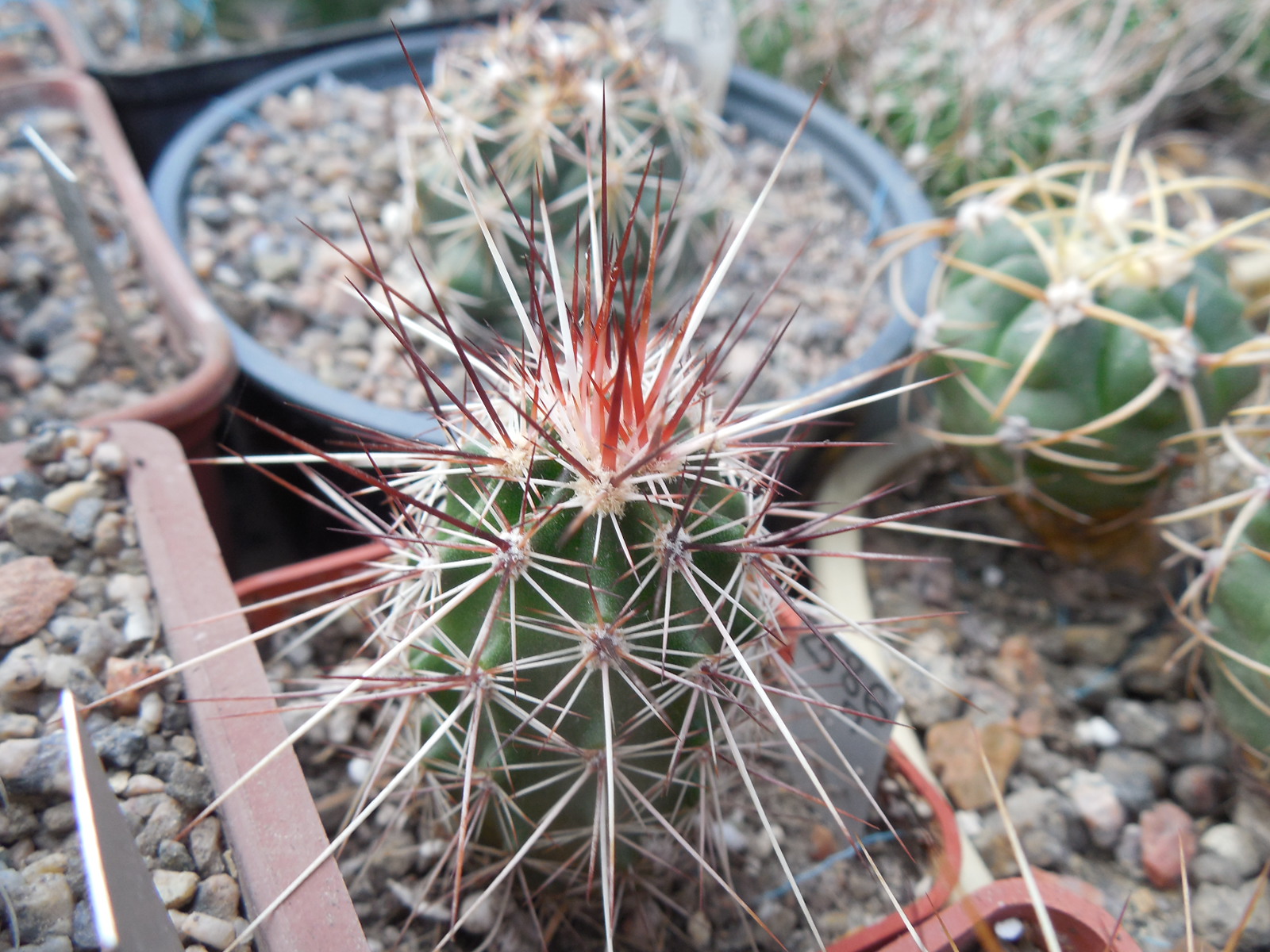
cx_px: 635
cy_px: 476
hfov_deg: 58.4
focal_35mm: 31
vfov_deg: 45.4
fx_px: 1137
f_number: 3.6
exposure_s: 1/40
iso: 125
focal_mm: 5.6
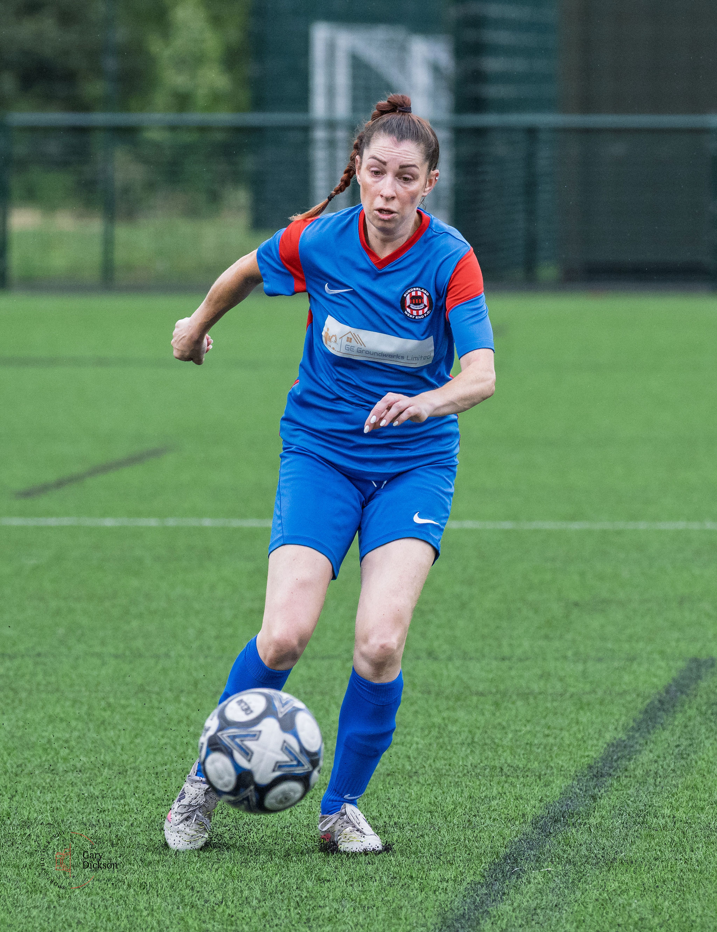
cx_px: 408
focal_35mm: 558
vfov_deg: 3.5
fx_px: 15170
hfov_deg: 2.7
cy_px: 278
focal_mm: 230
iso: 1250
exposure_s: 1/1600
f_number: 5
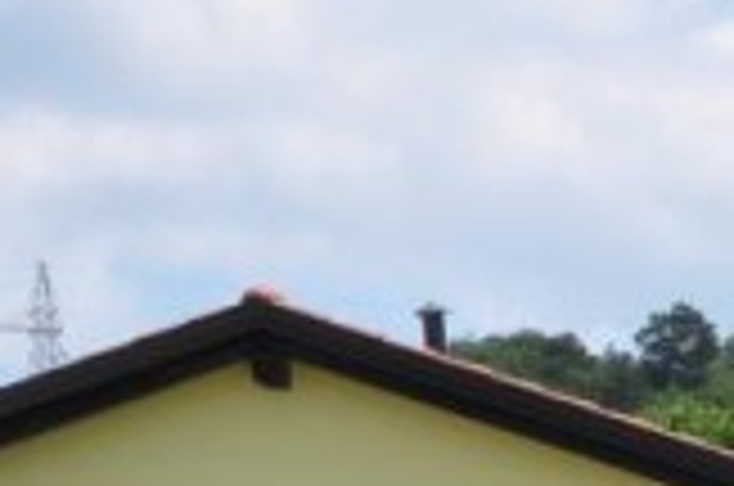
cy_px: 1163
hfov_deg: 7.6
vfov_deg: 5.2
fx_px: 5239
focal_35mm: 257
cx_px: 1572
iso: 200
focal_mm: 35
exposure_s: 1/400
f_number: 10
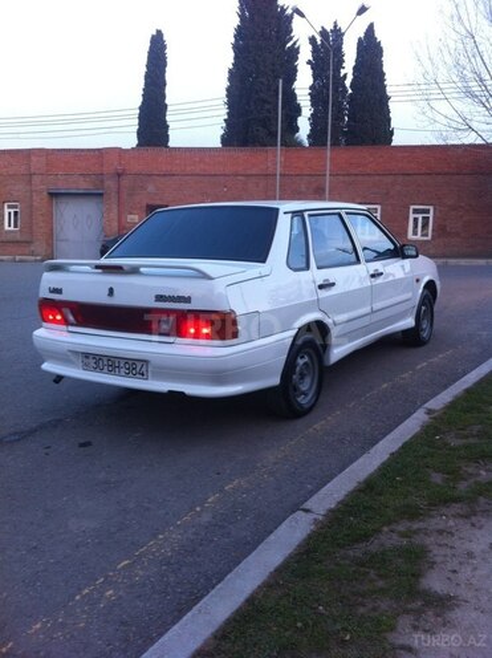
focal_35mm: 35
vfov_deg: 52.7
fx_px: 664
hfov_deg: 40.6
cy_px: 329
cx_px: 246
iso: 80
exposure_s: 1/30
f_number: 2.8
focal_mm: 3.85
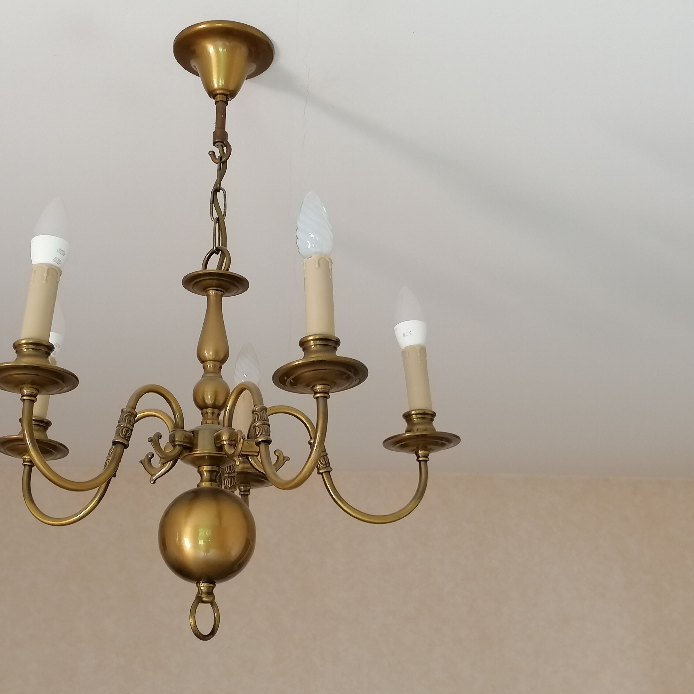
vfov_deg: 34.7
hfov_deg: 34.6
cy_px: 345
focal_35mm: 49
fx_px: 1111
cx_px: 281
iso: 125
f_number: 1.8
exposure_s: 1/33.3
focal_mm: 4.75
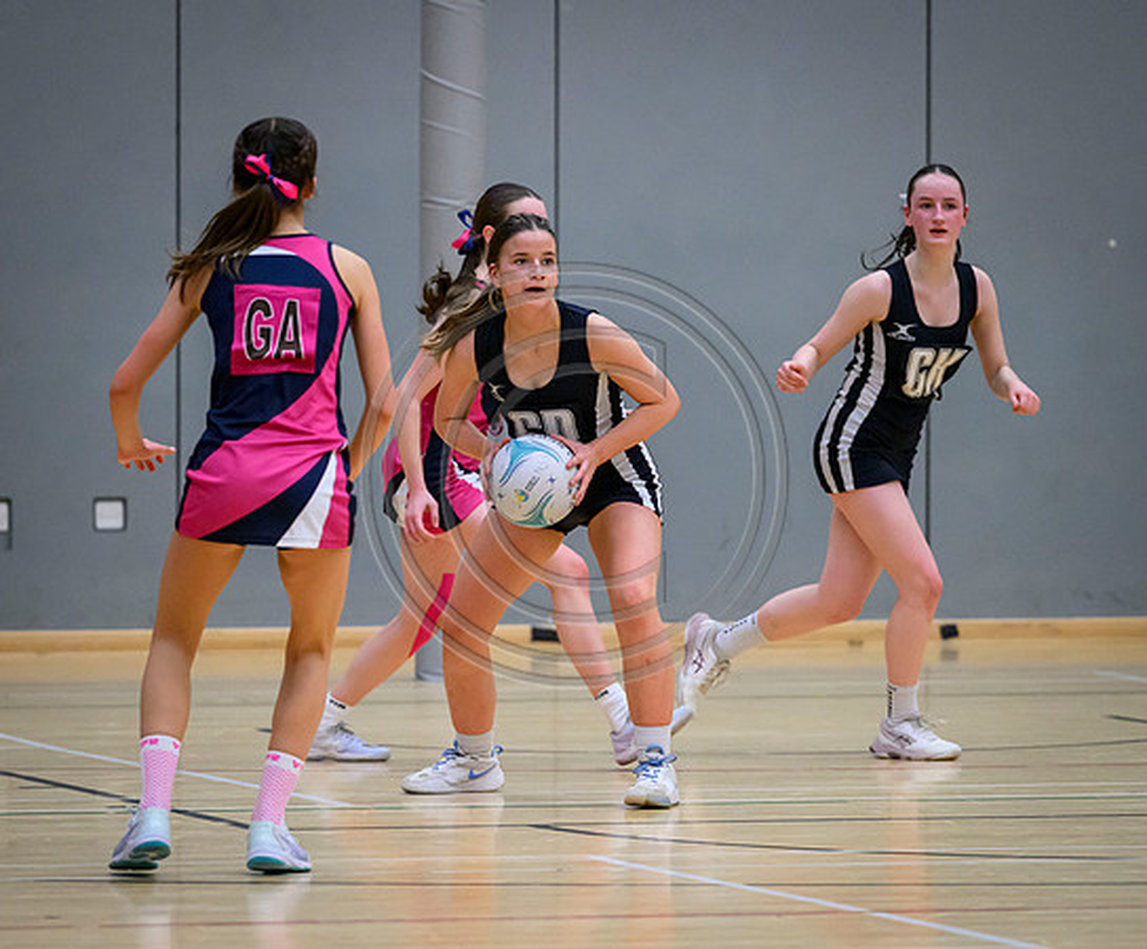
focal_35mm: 318
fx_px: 10952
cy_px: 477
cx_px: 536
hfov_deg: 6.0
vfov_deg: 5.0
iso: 6400
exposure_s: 1/1250
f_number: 3.2
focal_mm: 200
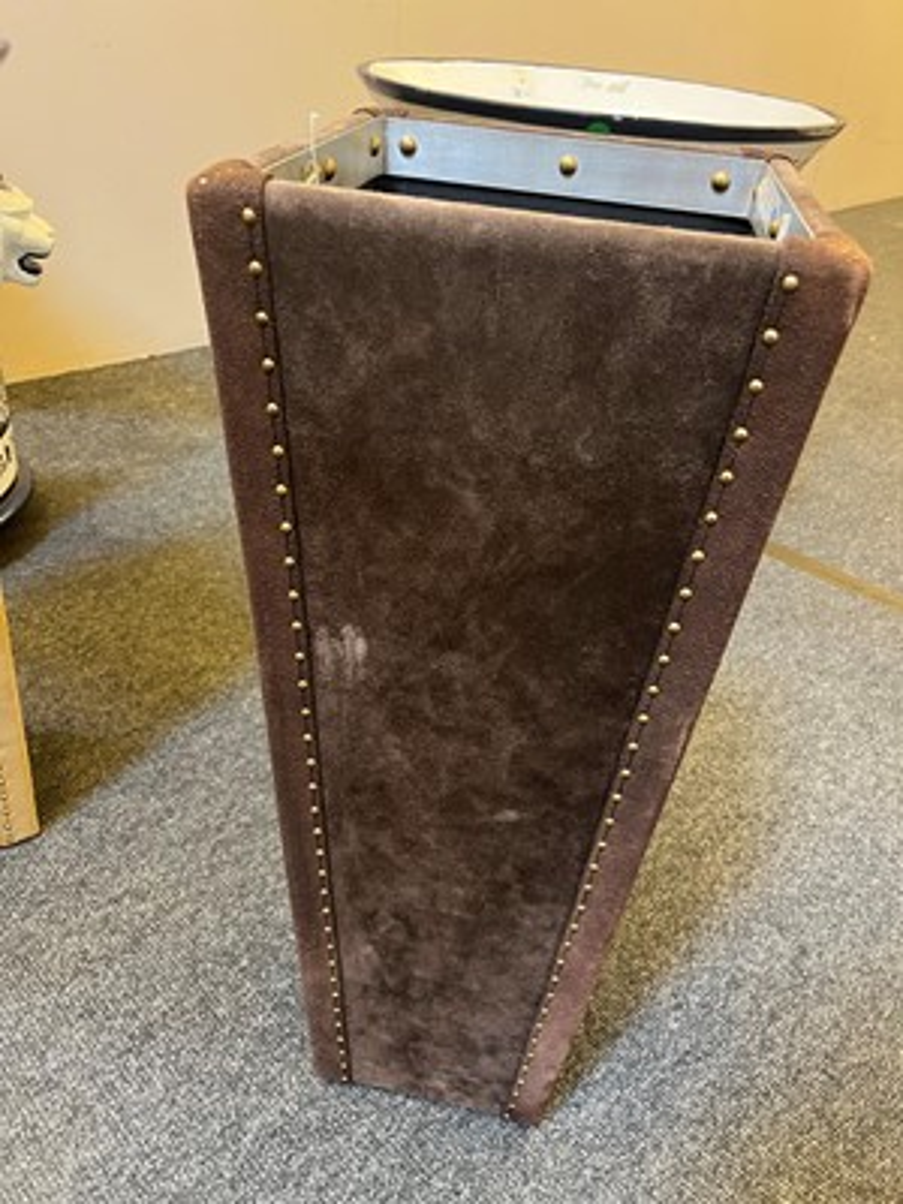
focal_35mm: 26
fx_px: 904
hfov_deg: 53.1
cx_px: 452
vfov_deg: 67.3
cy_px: 602
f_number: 1.6
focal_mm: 5.1
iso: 400
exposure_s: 1/33
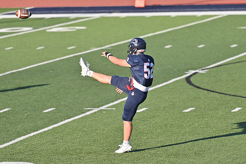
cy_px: 82
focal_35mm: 300
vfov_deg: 4.6
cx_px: 123
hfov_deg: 6.9
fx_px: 2050
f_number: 2.8
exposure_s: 1/3200
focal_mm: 200
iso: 180
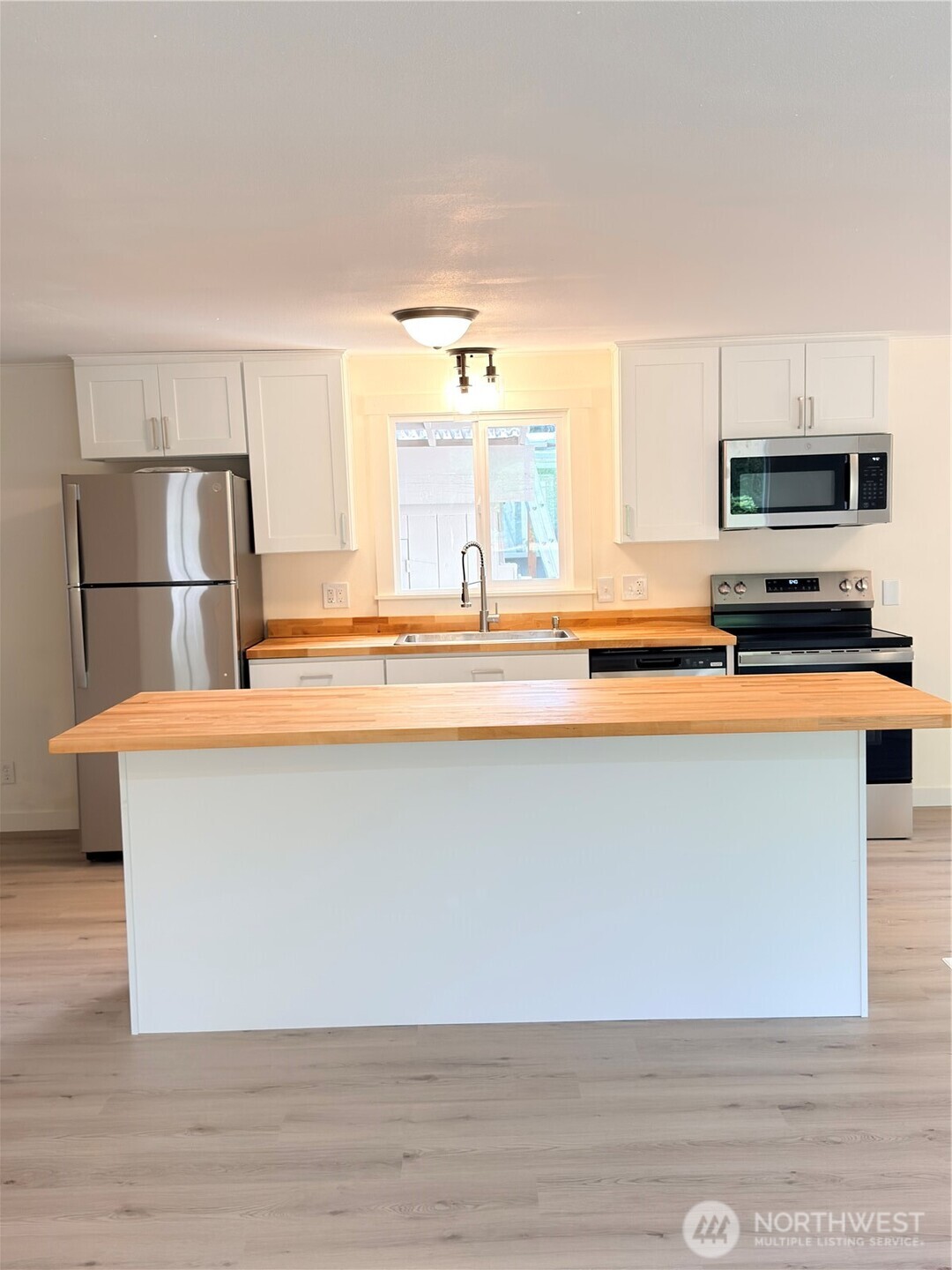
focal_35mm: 35
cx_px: 476
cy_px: 635
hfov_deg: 40.7
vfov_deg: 52.6
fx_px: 1283
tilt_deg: -5.7
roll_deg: +2.2
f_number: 1.78
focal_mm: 6.76
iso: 160
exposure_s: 1/173
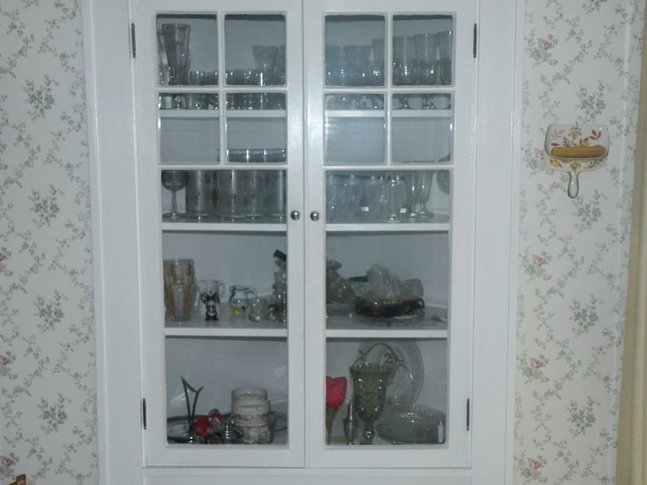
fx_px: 897
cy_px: 270
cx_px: 349
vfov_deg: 30.2
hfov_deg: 39.6
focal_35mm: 48
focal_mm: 7.4
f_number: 3.2
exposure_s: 1/62.4
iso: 64
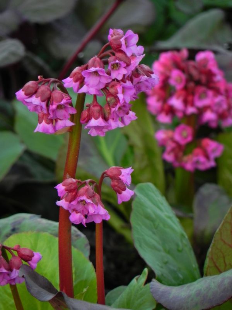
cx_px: 116
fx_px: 6059
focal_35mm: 678
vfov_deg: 2.9
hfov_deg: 2.2
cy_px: 155
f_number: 5
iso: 160
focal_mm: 120
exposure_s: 1/40
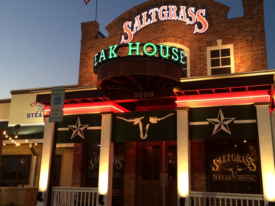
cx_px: 136
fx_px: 334
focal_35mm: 42
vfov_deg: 34.3
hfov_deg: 44.8
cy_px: 97
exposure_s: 1/30
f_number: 2.2
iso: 125
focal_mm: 4.12
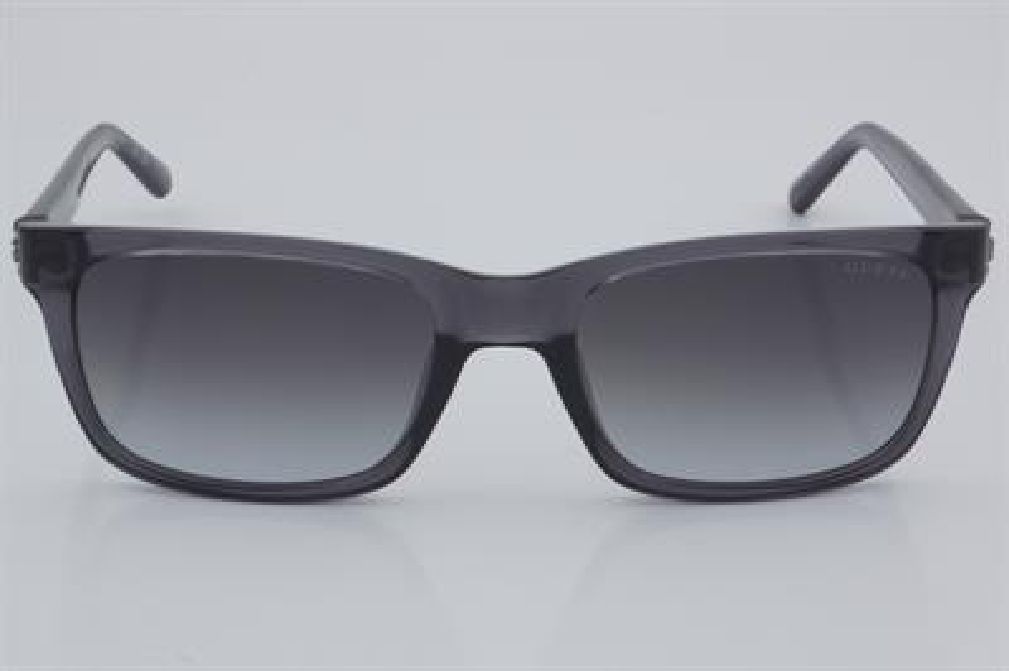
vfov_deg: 18.2
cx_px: 504
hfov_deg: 27.0
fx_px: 2100
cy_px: 336
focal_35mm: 75
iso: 100
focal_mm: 50
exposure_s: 1/4
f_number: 32
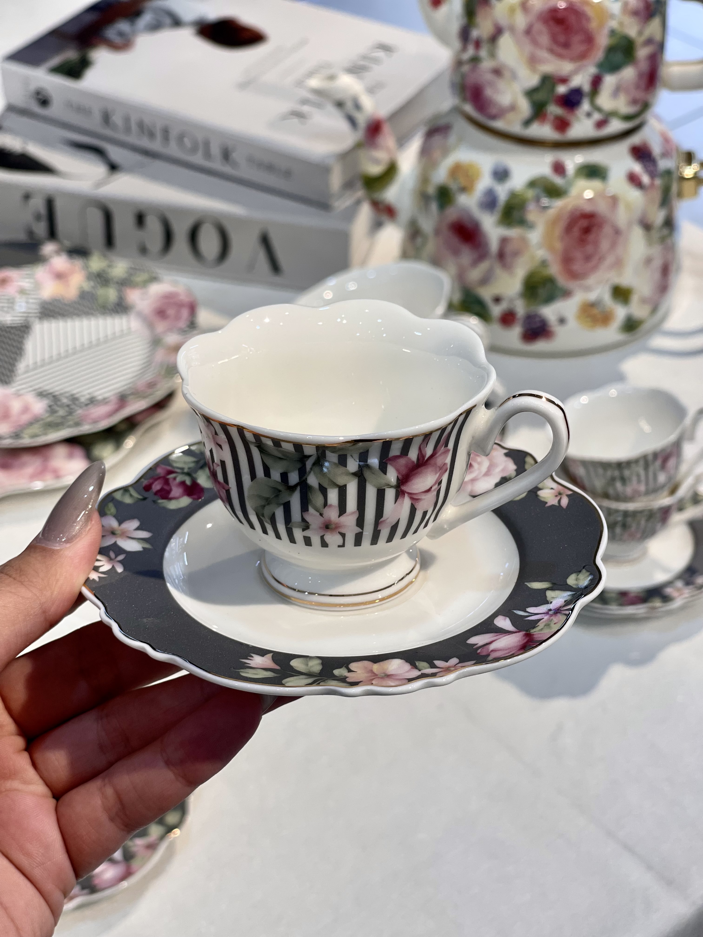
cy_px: 468
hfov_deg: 22.9
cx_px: 352
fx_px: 1733
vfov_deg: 30.3
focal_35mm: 64
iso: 50
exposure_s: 1/100
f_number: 2.2
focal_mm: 7.5
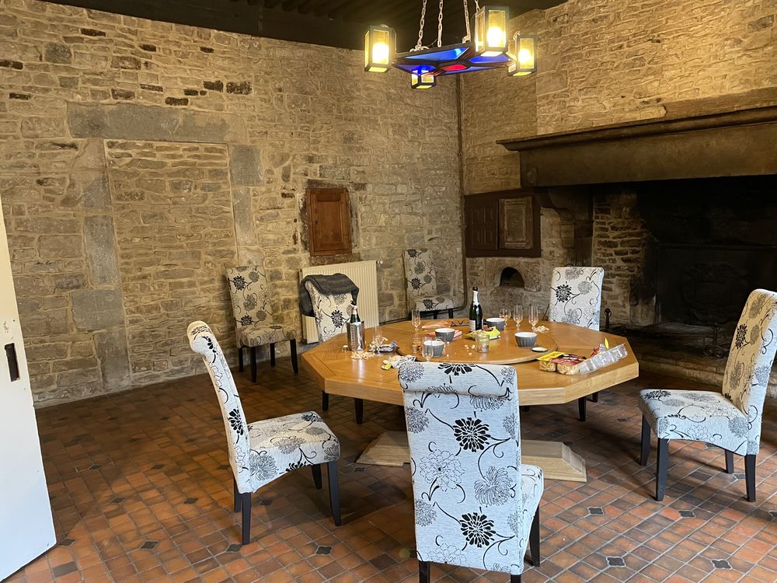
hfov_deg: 67.3
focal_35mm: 26
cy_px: 292
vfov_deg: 53.1
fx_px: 584
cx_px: 388
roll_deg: +2.5
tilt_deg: -8.5
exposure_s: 1/33
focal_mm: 4.2
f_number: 1.6
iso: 640
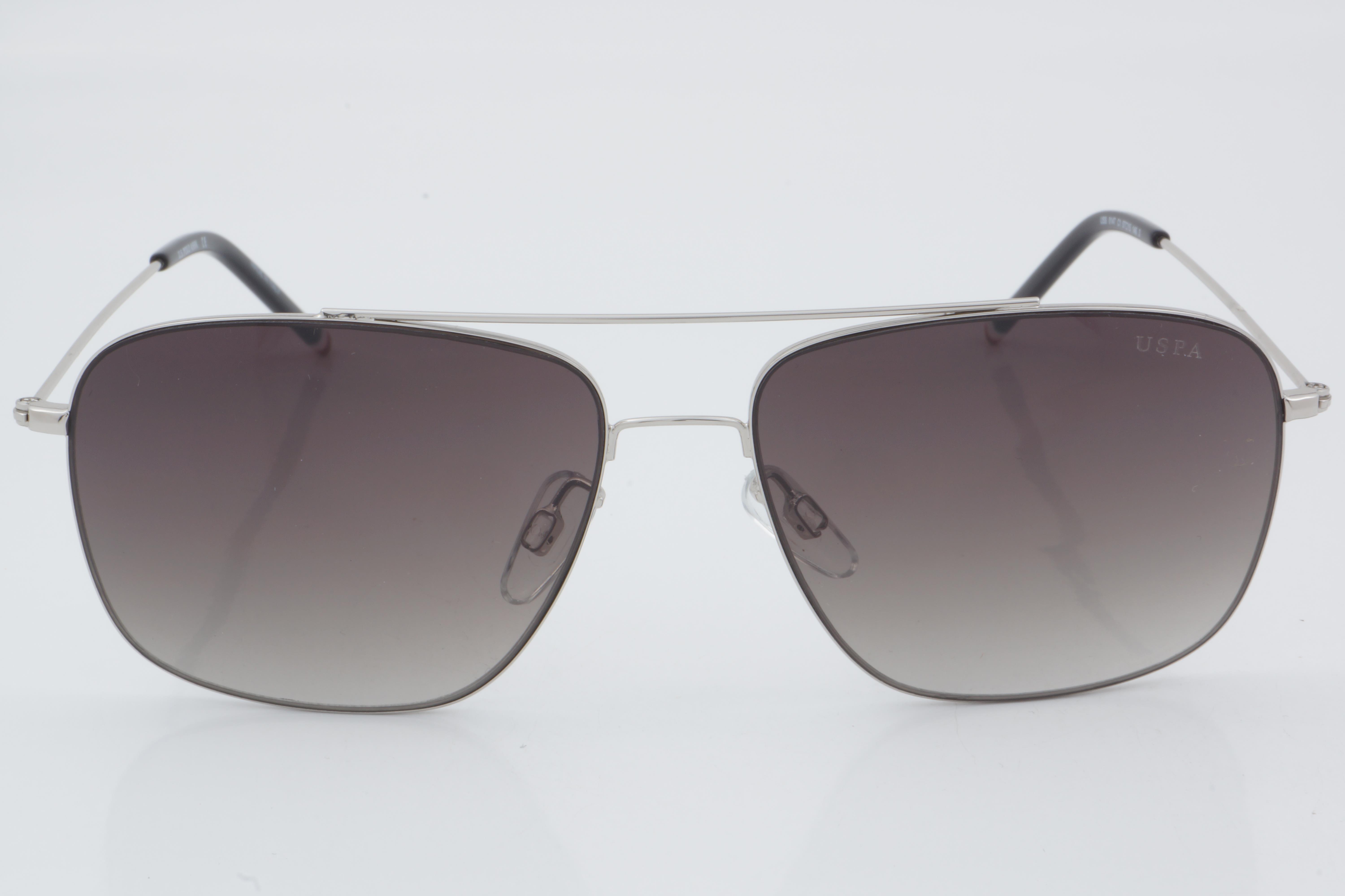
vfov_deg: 16.6
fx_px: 3082
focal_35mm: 82
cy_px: 448
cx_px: 672
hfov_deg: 24.6
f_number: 32
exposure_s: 1/3
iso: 100
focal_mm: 55
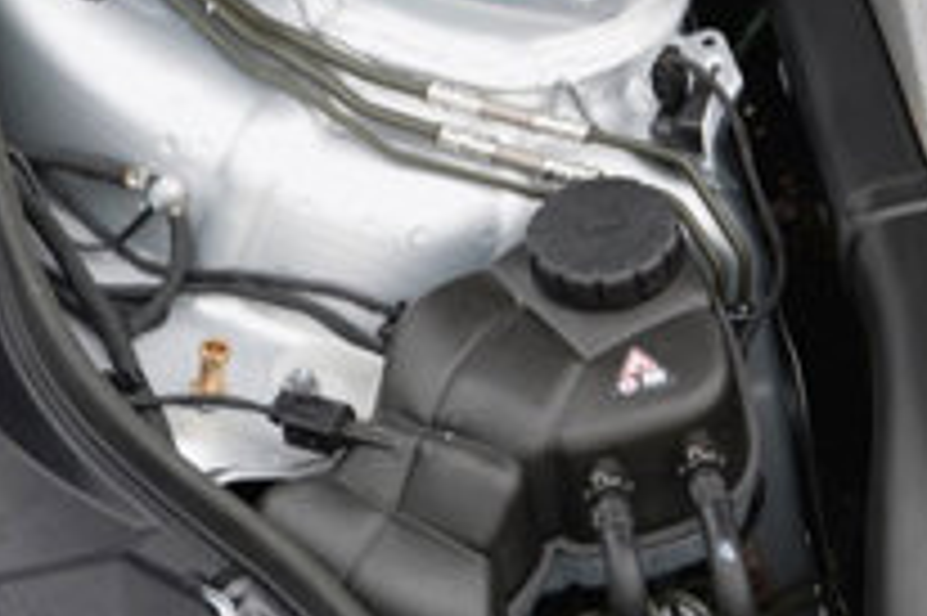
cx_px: 1390
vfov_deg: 6.3
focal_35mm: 218
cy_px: 67
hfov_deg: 9.2
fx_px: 5609
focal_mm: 70
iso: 200
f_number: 8
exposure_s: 1/25
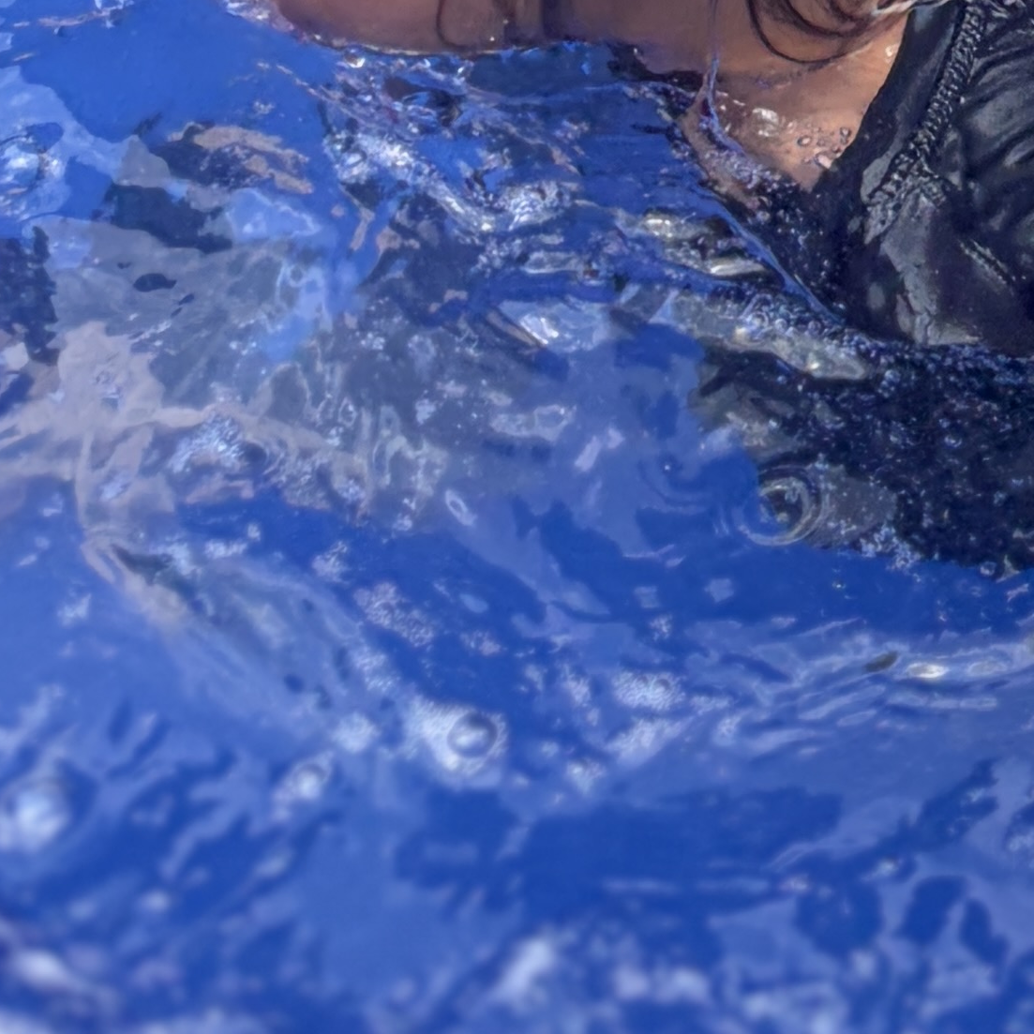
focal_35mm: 119
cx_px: 1850
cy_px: -983
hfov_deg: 13.2
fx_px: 4022
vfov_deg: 12.9
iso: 50
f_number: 1.6
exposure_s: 1/1263
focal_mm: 5.96
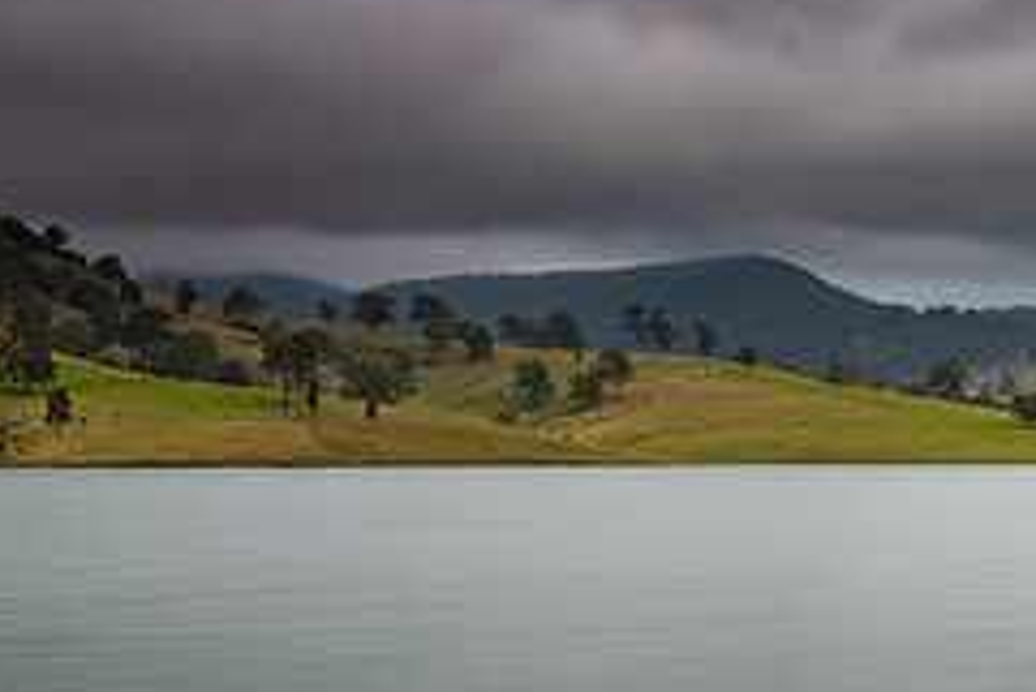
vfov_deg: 17.2
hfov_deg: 24.1
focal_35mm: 79
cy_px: 492
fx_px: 2275
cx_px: 1126
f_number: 9
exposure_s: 4
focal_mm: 32
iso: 80
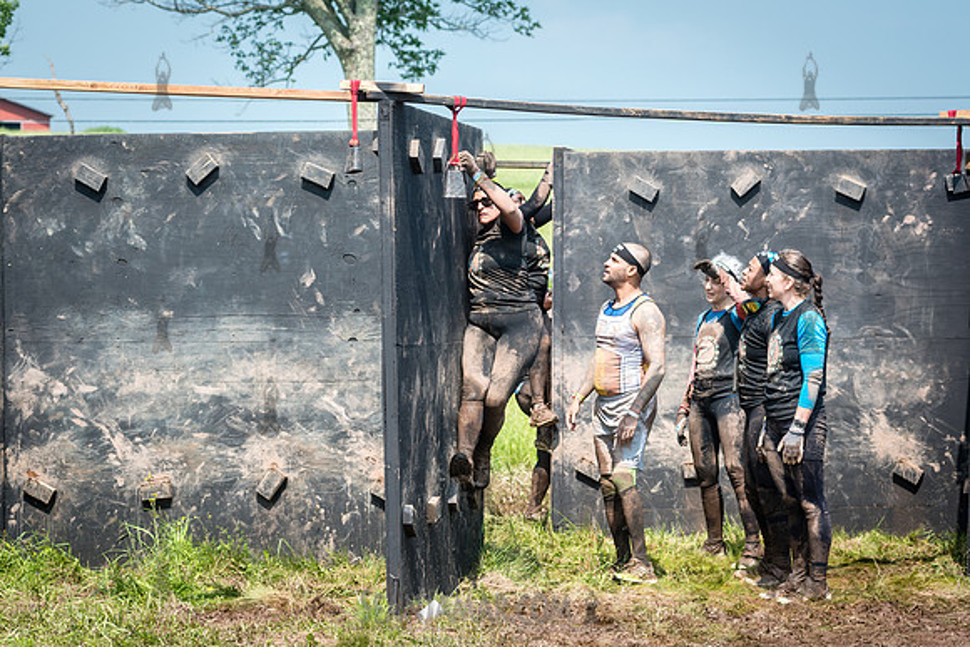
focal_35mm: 121
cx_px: 491
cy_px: 336
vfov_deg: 11.4
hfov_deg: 16.9
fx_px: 3255
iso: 500
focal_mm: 100
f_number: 5.6
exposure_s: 1/1250
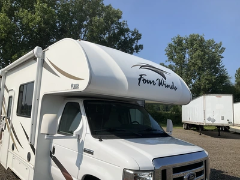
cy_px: 90
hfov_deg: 61.7
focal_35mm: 29
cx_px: 120
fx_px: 201
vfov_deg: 48.2
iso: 25
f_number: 1.8
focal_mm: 3
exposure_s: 1/3788
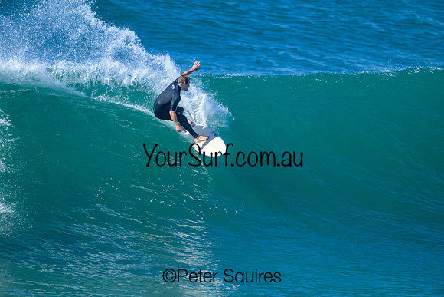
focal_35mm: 1120
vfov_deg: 1.2
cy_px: 148
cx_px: 222
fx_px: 13816
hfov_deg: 1.8
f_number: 9
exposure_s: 1/6400
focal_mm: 1120
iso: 2800
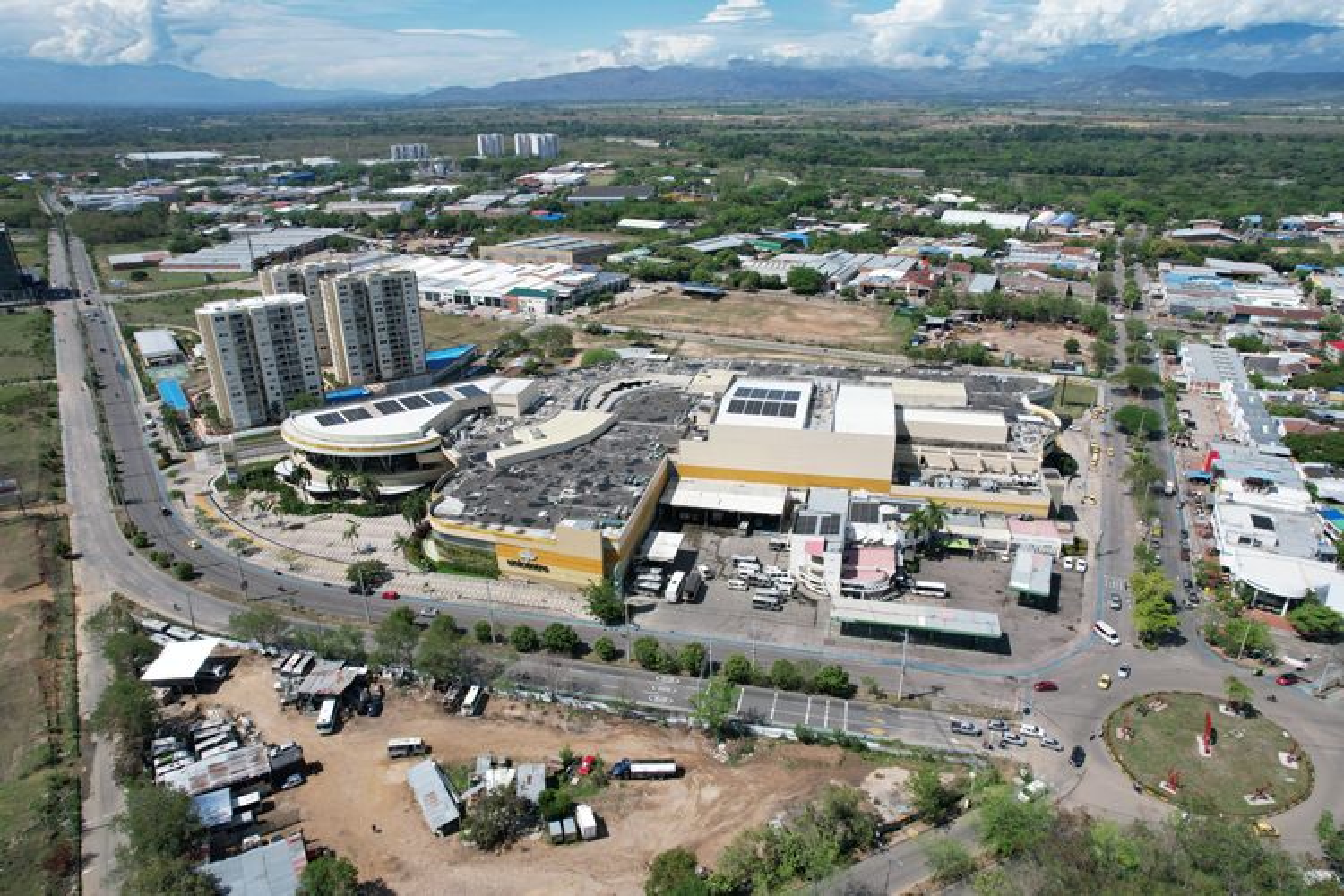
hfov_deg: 78.6
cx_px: 672
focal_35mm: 22
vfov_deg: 57.2
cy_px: 448
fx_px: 821
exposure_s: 1/3000
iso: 140
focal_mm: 8.38
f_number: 2.8
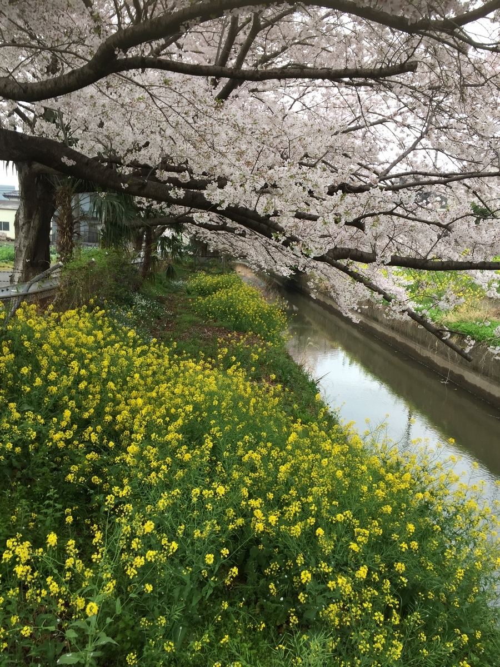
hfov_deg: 48.2
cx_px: 250
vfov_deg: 61.7
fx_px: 559
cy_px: 334
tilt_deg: -8.2
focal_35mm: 29
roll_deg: -2.1
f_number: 2.2
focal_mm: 4.15
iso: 40
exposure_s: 1/60
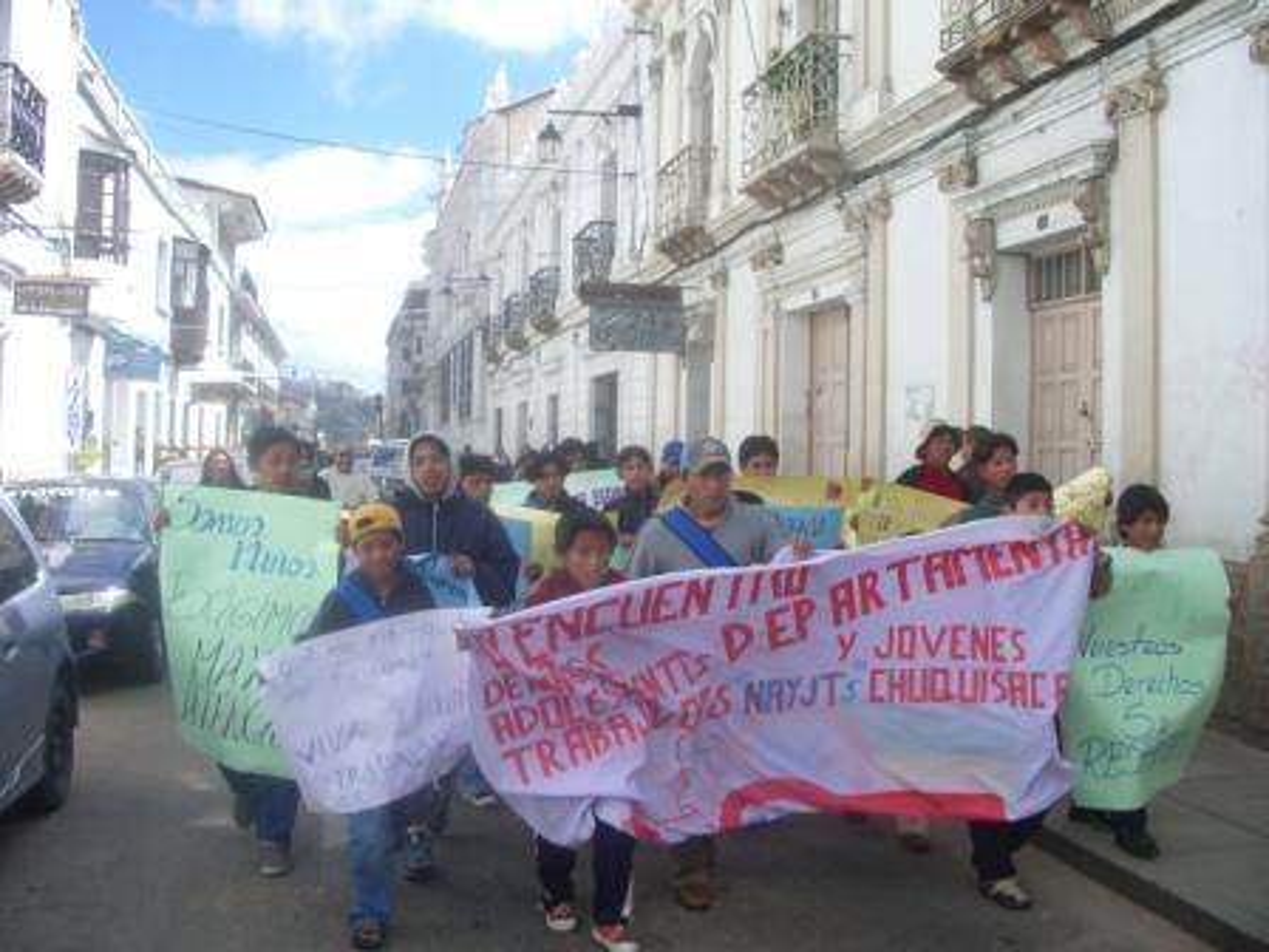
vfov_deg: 40.7
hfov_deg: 52.6
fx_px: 1283
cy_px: 476
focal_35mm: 35
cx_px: 634
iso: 80
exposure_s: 1/250
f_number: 4.3
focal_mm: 5.8
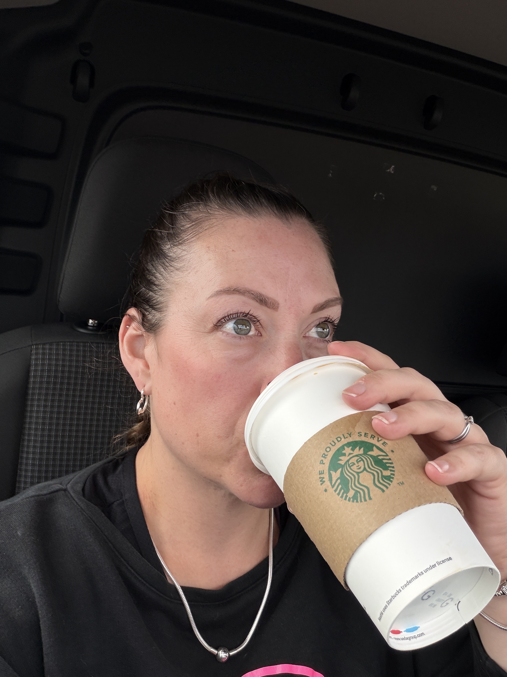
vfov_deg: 60.0
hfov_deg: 46.8
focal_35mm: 30
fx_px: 586
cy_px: 338
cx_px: 254
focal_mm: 2.71
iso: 25
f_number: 1.9
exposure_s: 1/308
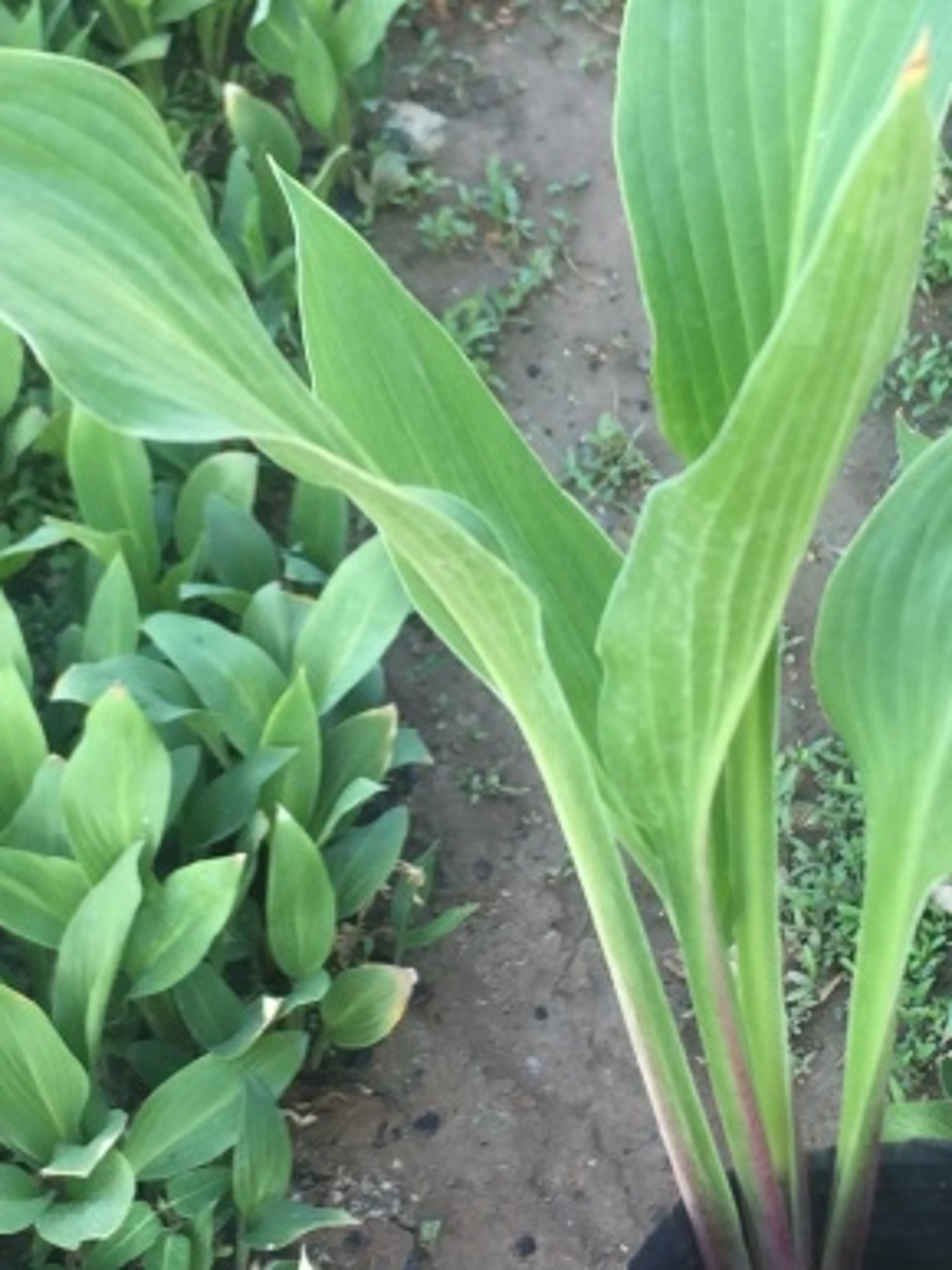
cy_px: 642
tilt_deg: -58.9
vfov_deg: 24.4
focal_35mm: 80
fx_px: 2935
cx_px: 634
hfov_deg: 18.4
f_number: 2.2
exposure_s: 1/117
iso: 32
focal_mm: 4.15
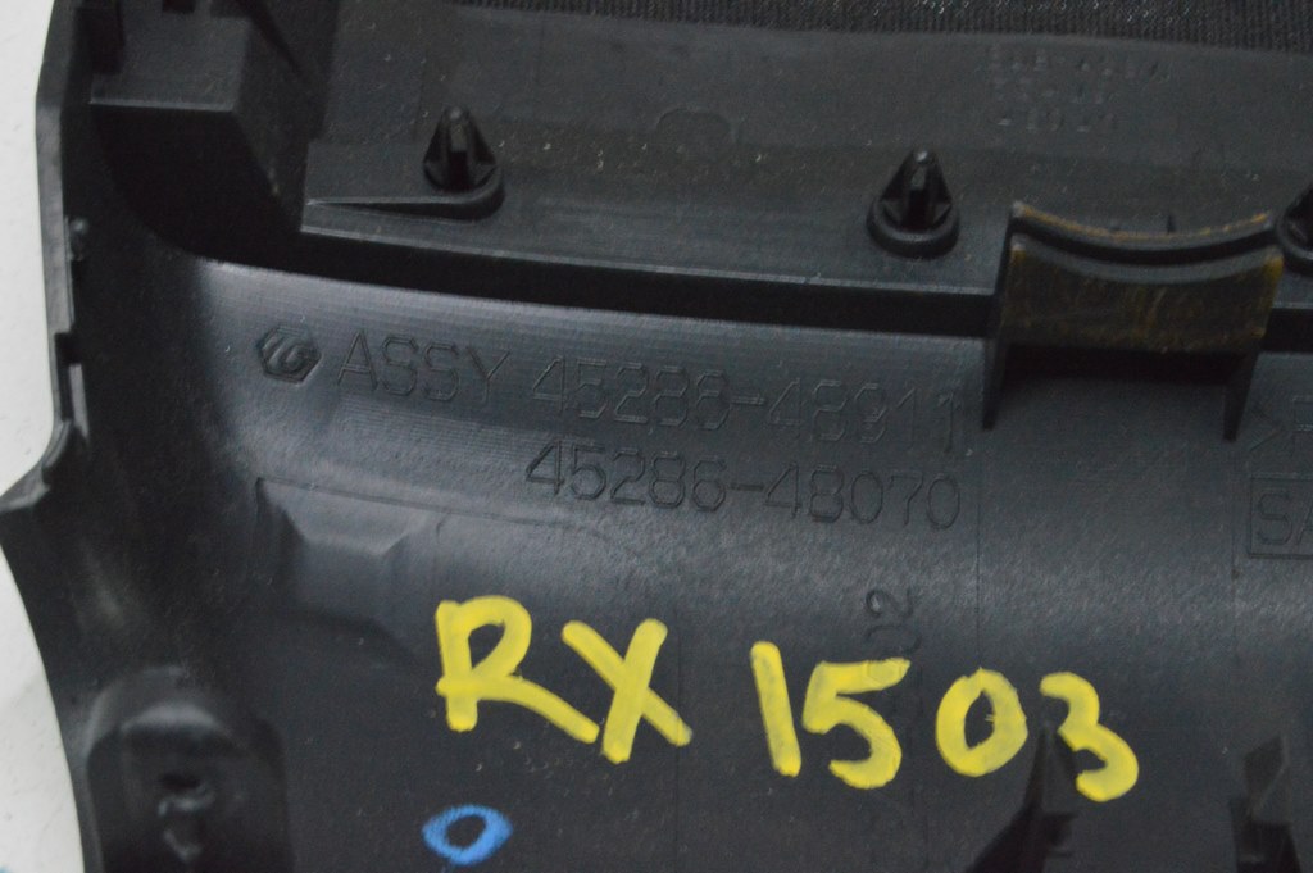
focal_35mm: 82
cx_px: 656
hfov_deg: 24.6
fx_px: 3006
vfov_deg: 16.5
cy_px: 436
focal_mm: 55
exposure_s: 1/15
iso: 6400
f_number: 20
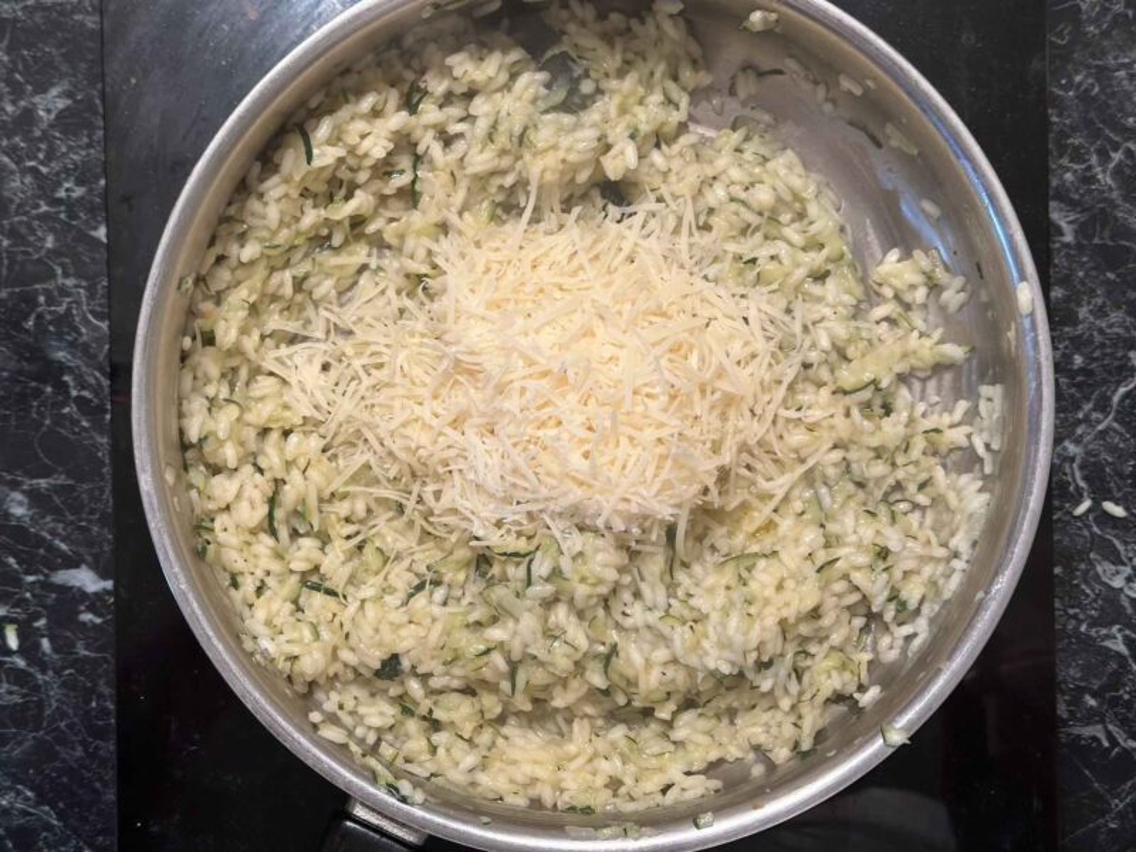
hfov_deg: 39.7
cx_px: 568
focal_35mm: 48
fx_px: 1575
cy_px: 426
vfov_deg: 30.3
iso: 100
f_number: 1.78
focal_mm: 6.86
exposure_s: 1/50
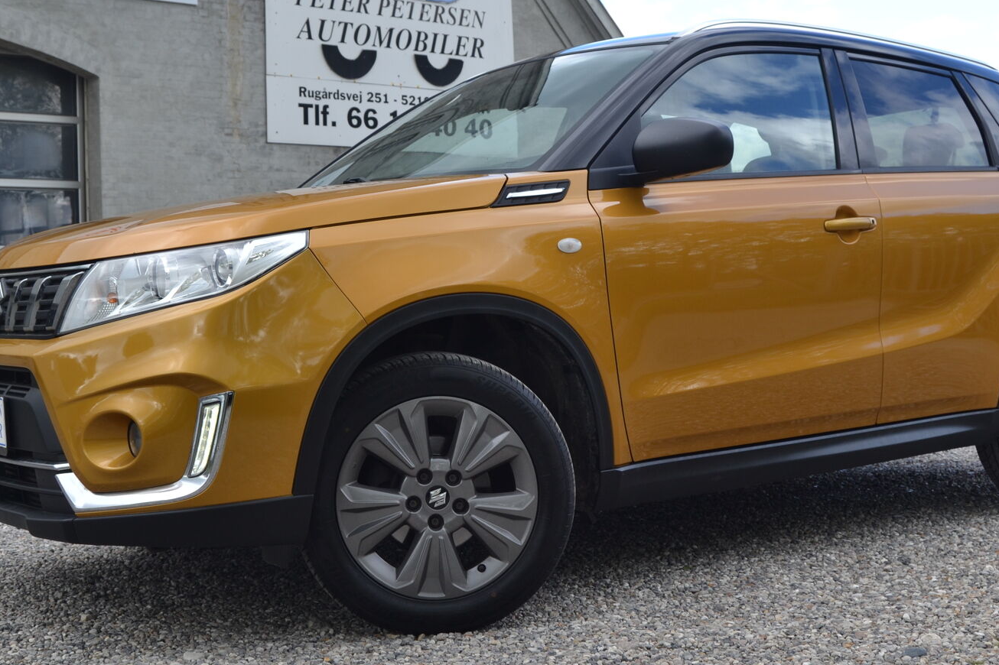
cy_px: 286
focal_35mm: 51
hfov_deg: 39.1
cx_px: 513
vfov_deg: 26.6
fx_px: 1407
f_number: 6.3
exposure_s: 1/160
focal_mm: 23
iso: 100
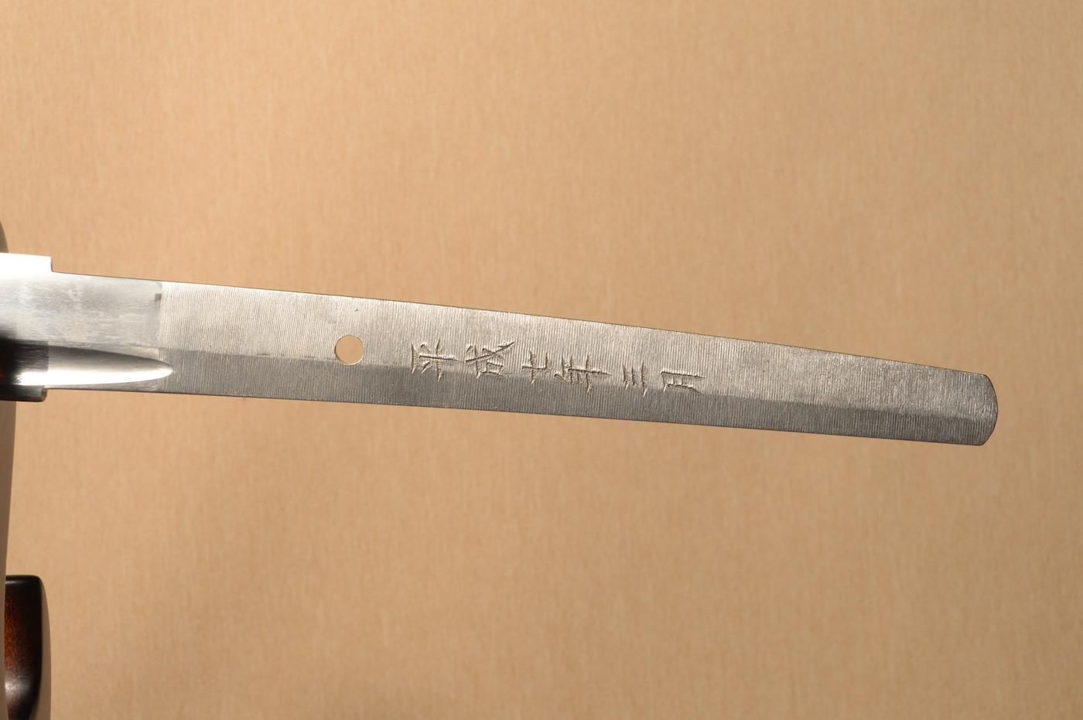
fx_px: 1578
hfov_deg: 37.9
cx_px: 542
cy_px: 360
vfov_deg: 25.7
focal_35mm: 52
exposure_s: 1/2
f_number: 11
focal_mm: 35
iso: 400
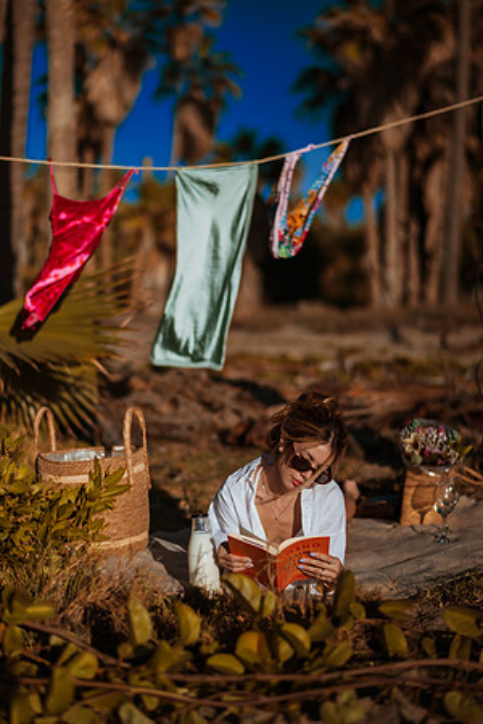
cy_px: 362
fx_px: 1167
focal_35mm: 58
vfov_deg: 34.5
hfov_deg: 23.4
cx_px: 242
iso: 50
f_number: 1.8
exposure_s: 1/8000
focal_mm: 58
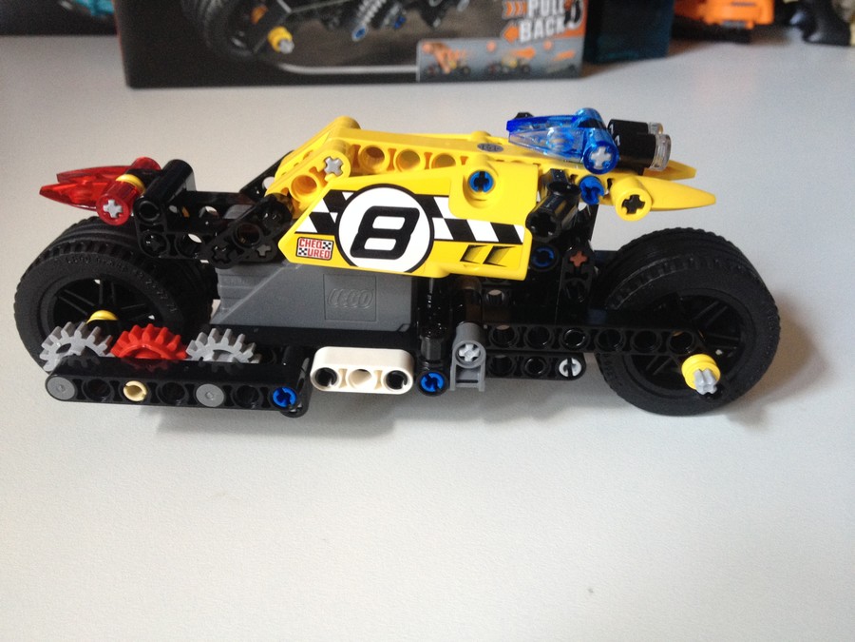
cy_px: 321
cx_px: 428
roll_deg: -0.3
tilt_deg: -29.0
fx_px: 864
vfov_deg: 40.7
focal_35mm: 35
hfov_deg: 52.6
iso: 160
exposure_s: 1/20
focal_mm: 4.28
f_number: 2.4
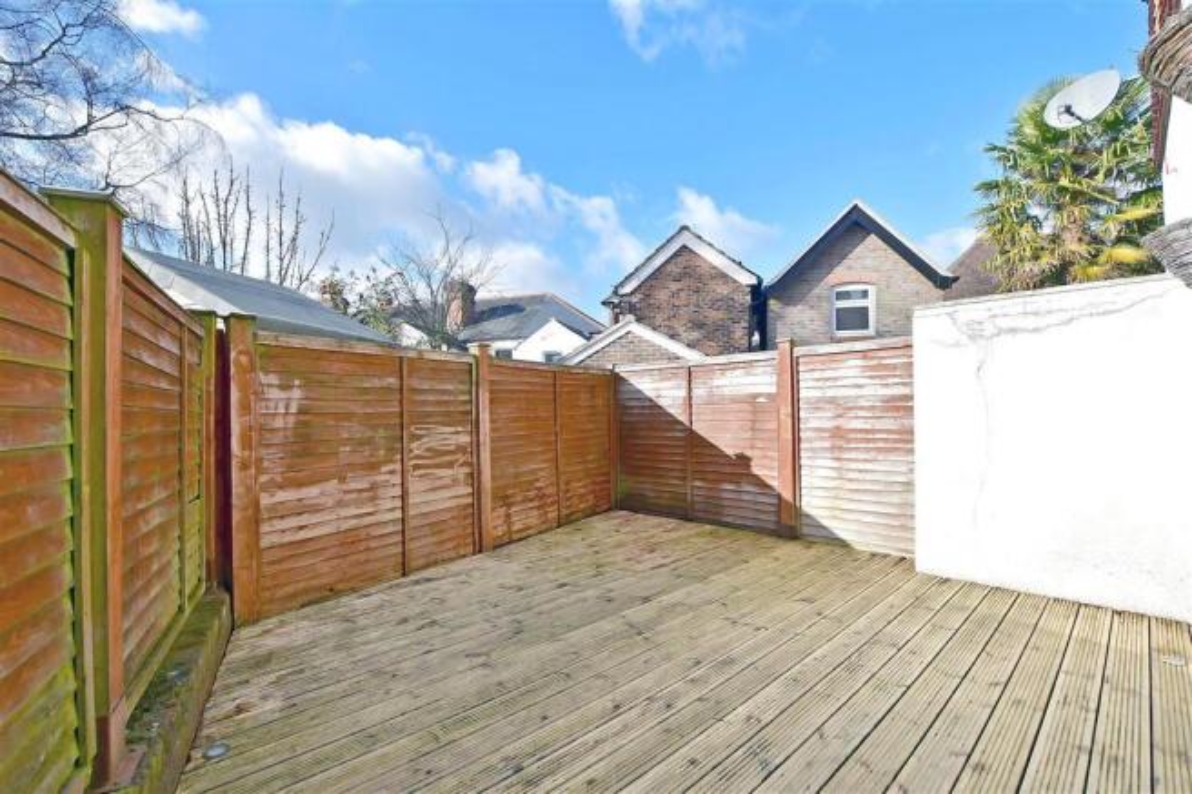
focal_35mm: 15
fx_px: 497
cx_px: 596
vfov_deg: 77.3
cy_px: 397
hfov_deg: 100.4
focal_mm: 10
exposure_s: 1/400
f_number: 8
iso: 160
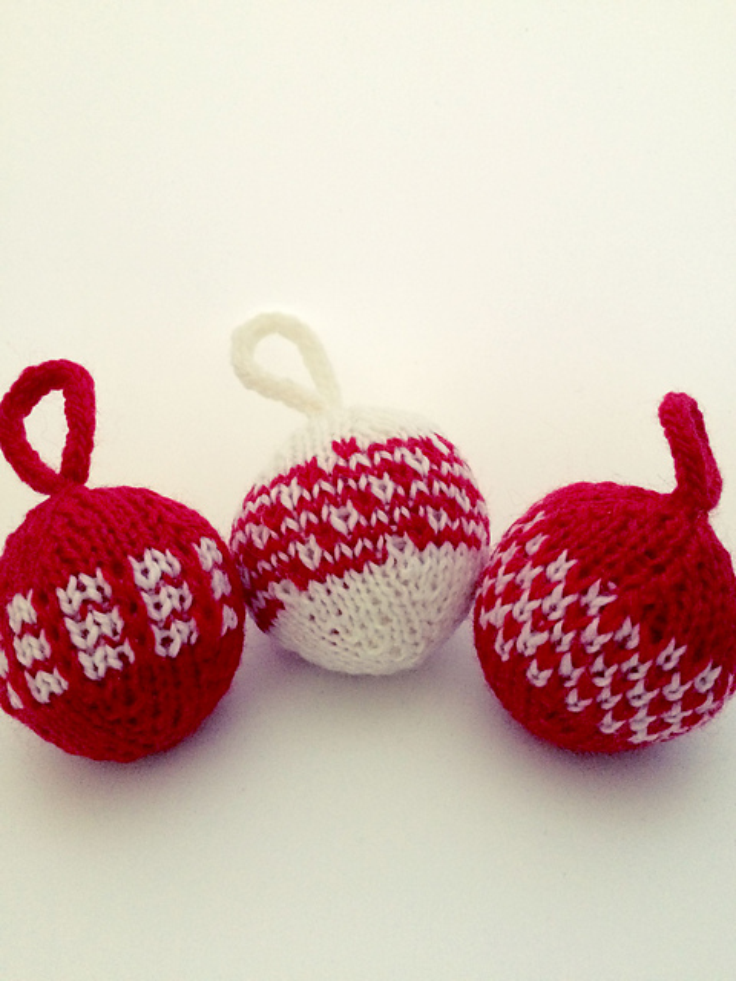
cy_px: 490
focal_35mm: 29
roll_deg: +3.1
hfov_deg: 48.2
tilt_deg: -33.0
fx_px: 822
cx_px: 368
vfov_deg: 61.7
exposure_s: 1/30
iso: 320
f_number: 2.2
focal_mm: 4.15
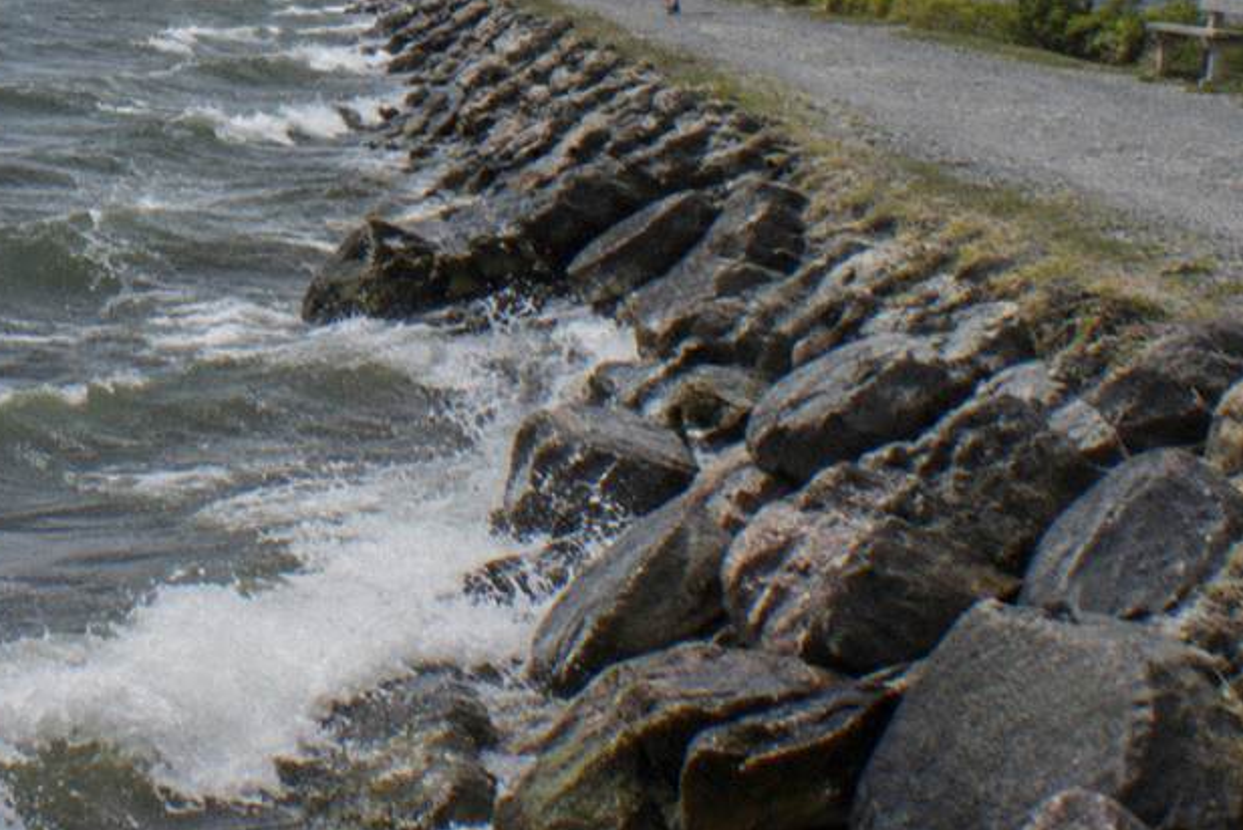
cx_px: 302
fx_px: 5872
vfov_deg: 8.1
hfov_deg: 12.0
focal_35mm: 170
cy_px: 216
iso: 200
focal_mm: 105
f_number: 8
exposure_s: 1/200
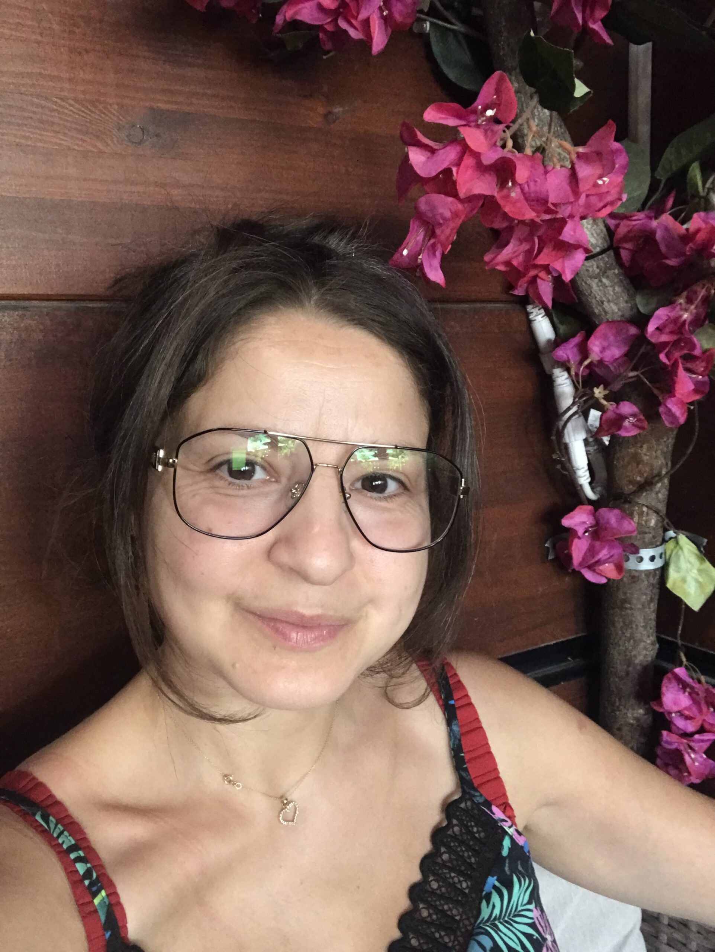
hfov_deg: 44.2
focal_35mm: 32
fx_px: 880
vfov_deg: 56.8
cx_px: 358
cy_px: 476
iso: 125
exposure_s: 1/33
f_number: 2.2
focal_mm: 2.87
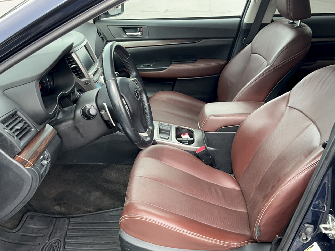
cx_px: 168
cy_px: 126
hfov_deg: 58.4
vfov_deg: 45.4
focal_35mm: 31
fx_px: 300
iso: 32
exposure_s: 1/120
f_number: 1.8
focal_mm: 3
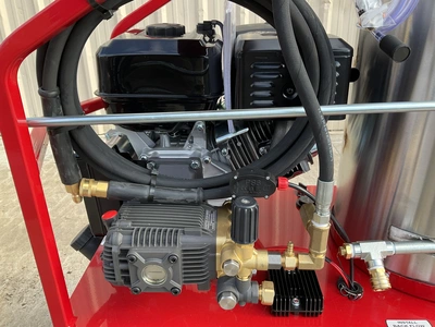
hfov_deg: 61.7
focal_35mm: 29
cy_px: 164
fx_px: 364
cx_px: 218
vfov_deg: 48.2
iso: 16
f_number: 1.8
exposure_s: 1/128
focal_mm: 3
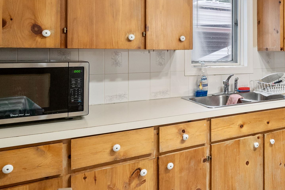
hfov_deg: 53.4
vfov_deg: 40.3
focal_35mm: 32
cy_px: 54
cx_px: 241
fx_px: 253
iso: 250
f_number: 7.1
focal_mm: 10
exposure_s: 1/10
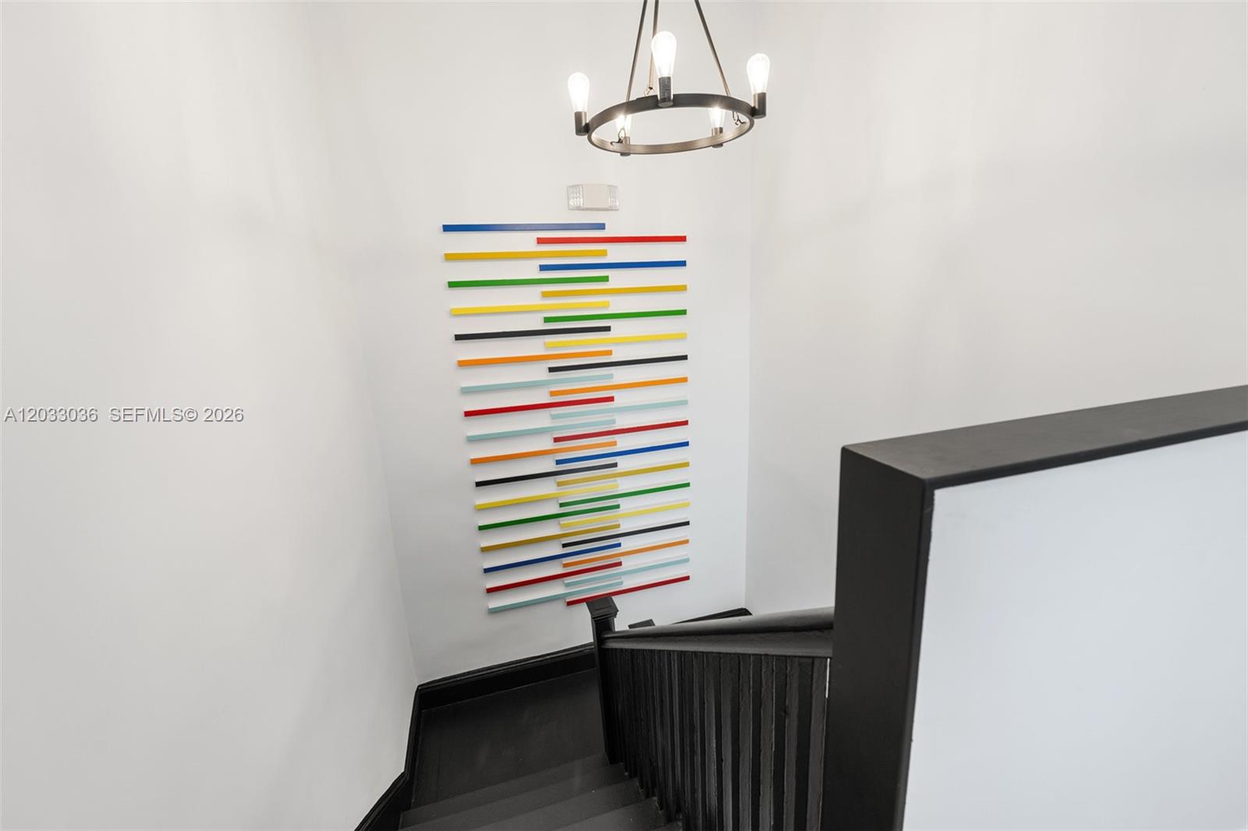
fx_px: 485
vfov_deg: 81.2
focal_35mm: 14
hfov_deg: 104.3
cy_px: 416
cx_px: 624
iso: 320
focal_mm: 14
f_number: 7.1
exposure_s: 1/15
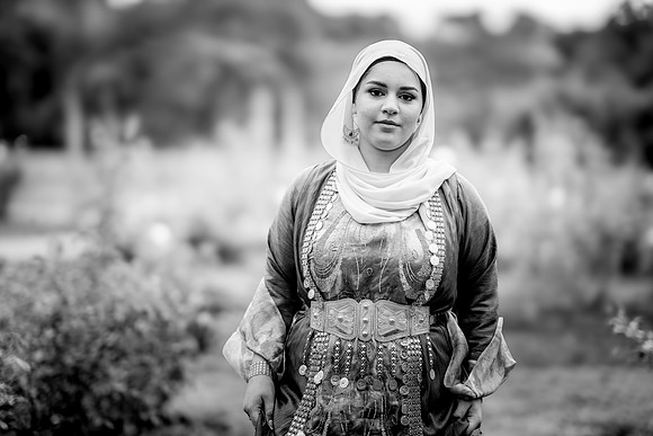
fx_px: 1542
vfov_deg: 16.1
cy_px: 218
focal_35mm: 85
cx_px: 326
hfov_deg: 23.9
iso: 100
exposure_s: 1/2500
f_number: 1.4
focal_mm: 85
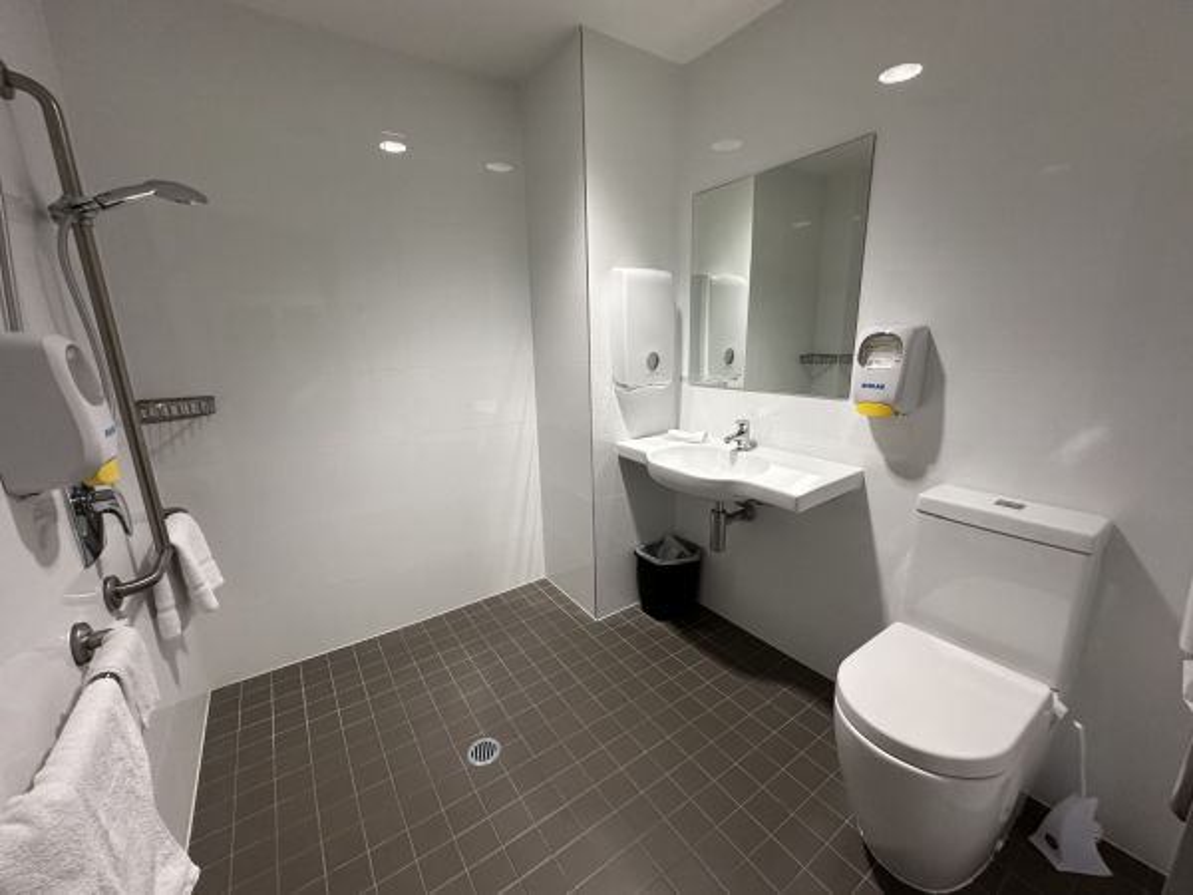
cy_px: 448
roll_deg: +0.8
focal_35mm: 14
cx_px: 596
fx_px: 482
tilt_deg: -13.5
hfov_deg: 102.1
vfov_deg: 85.7
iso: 160
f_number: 2.2
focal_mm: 2.22
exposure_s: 1/100
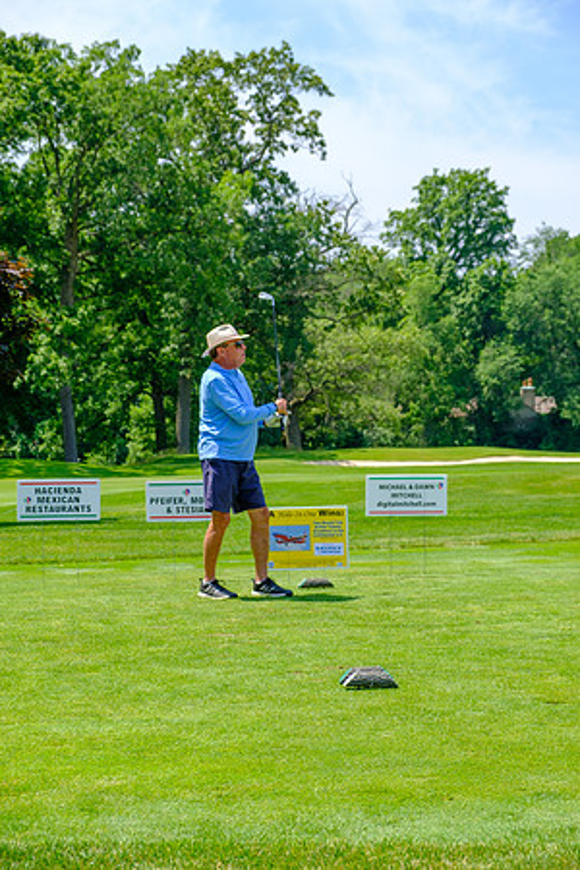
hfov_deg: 20.3
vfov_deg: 30.1
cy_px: 435
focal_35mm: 67
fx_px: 1619
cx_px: 290
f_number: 5
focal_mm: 44.4
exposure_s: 1/500
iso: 200
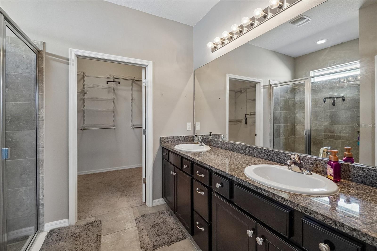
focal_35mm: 15
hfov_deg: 100.4
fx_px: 157
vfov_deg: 77.3
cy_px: 126
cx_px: 188
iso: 1600
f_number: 8
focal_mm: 10
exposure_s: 1/30
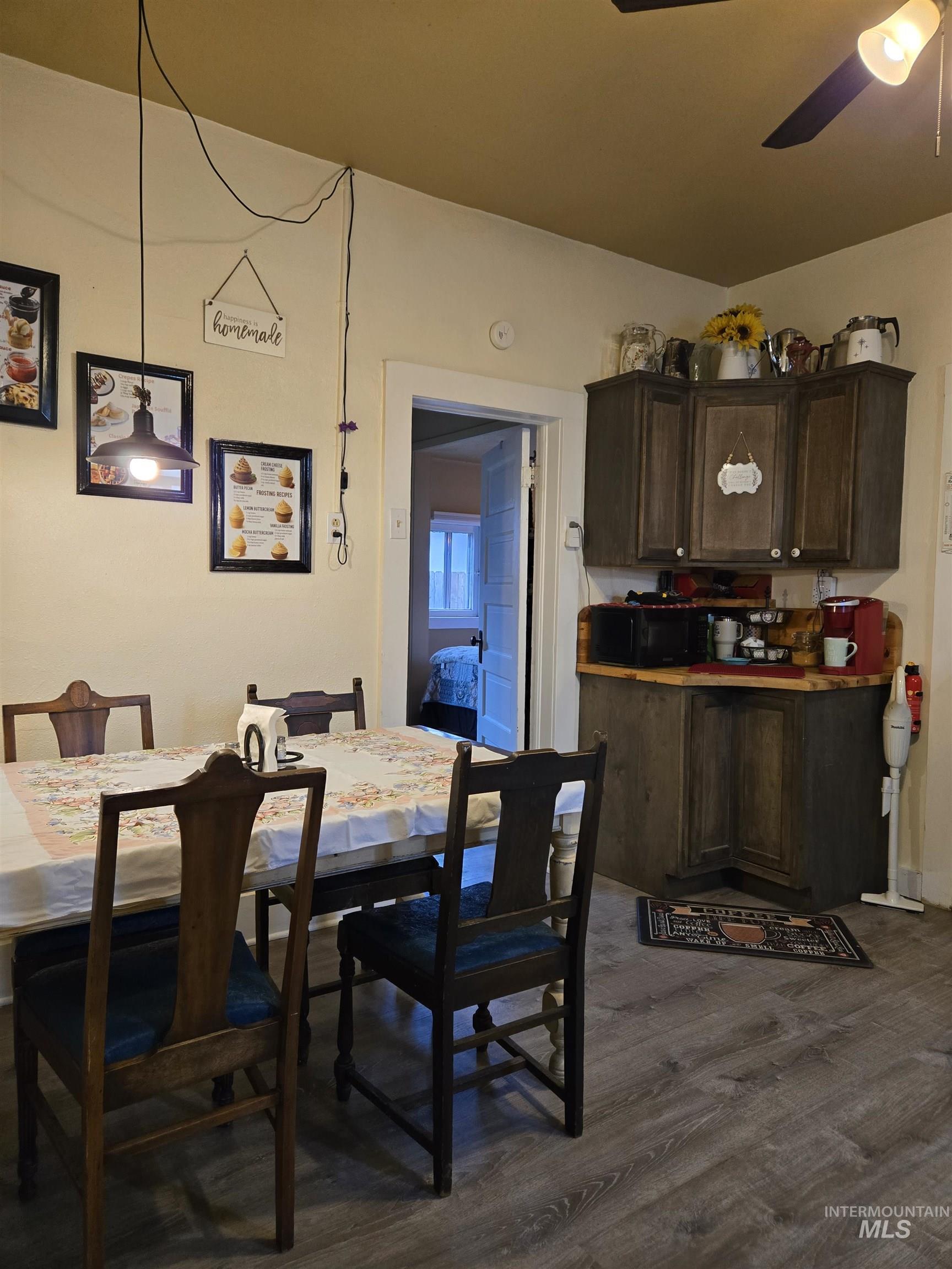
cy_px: 634
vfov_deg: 73.9
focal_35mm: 23
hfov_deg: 58.9
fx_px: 843
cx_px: 476
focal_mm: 5.4
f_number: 1.8
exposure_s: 1/120
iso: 320
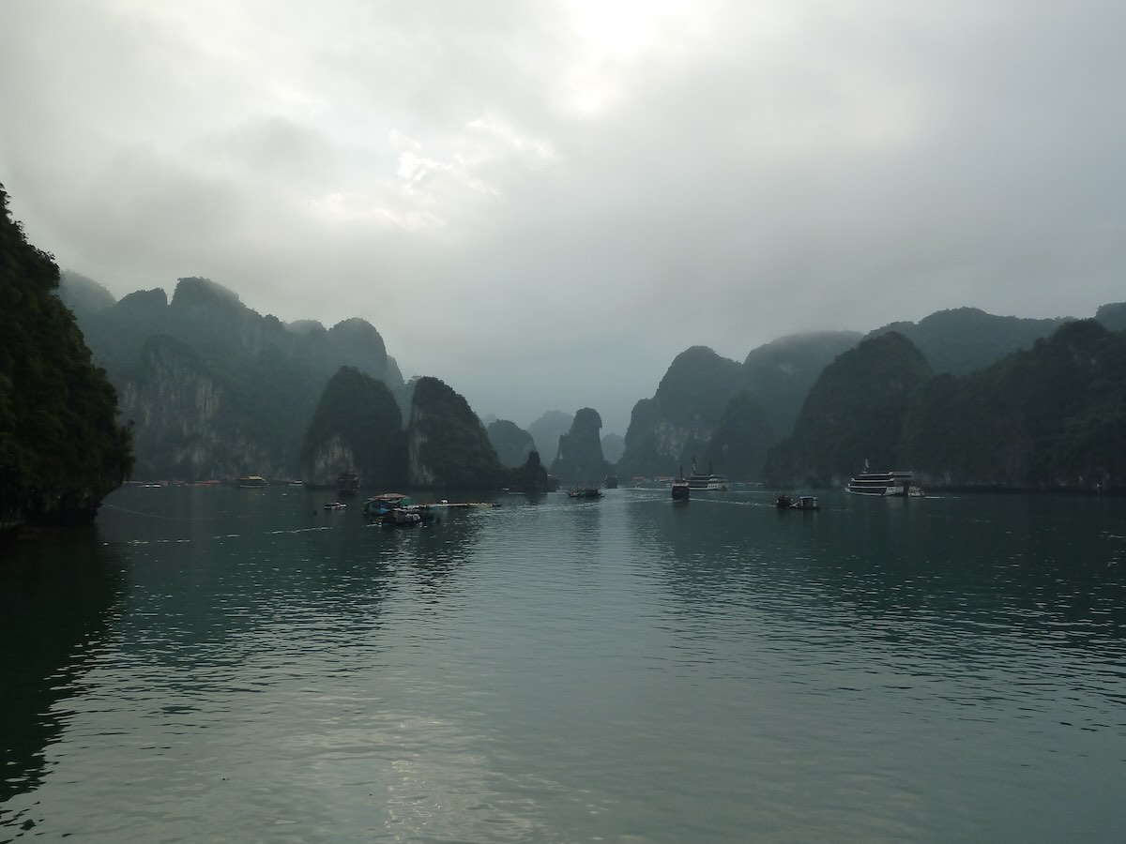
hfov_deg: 61.7
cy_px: 422
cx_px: 563
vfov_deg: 48.2
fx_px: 943
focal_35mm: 29
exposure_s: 1/400
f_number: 4
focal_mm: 4.7
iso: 125
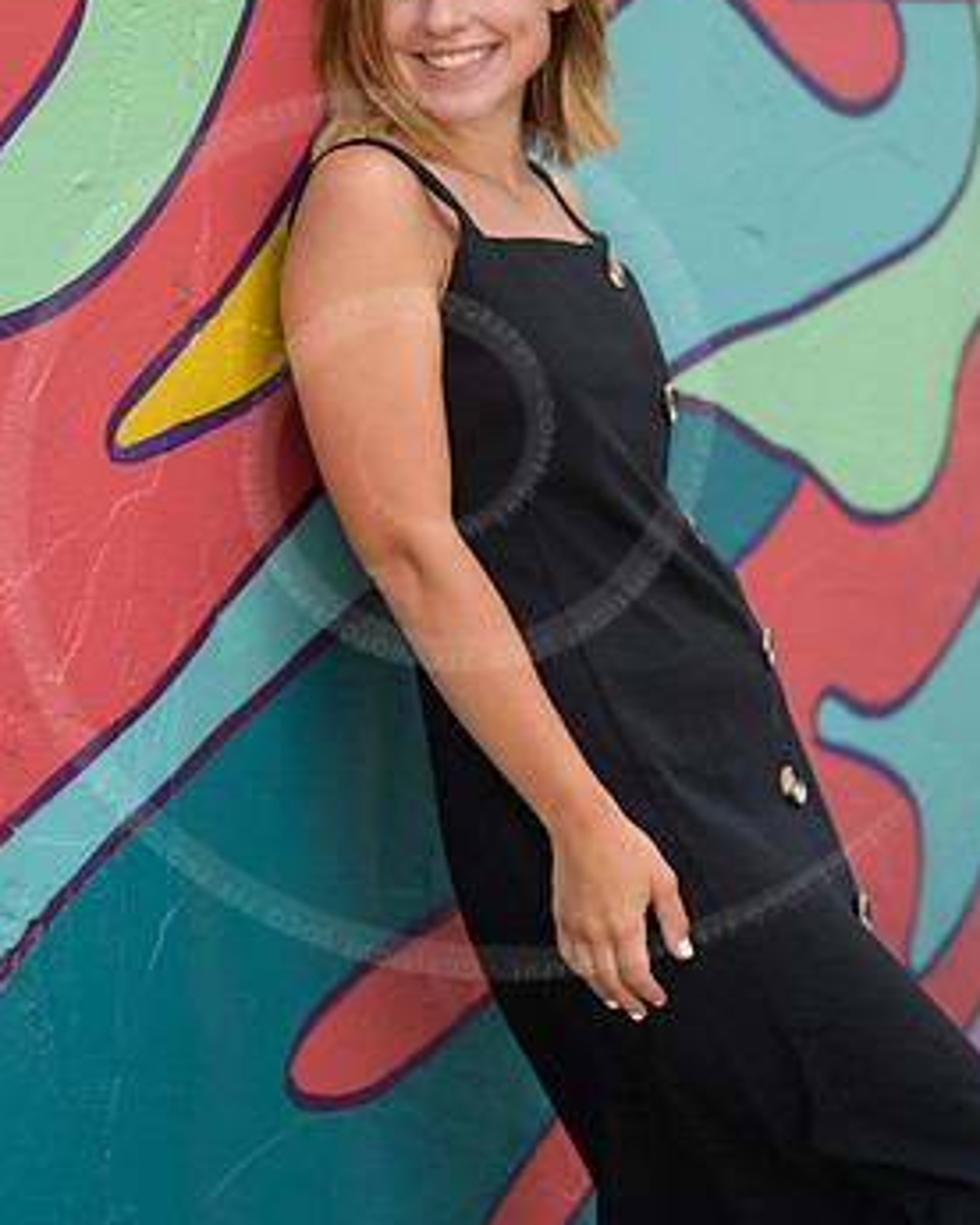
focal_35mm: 104
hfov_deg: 14.8
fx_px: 3771
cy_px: 518
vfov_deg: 18.4
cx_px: 470
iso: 160
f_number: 3.2
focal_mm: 85
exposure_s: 1/320
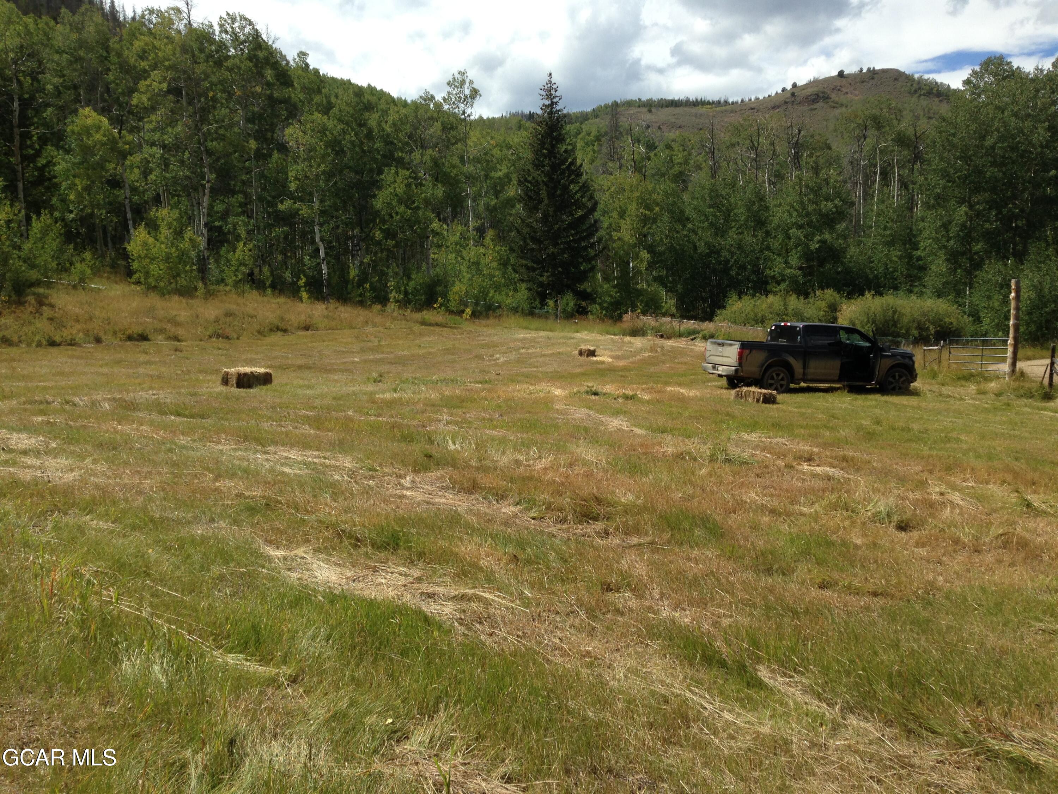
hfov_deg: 55.4
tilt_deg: -7.3
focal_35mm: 33
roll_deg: +2.1
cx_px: 529
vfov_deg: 42.9
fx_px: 1009
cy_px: 397
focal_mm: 4.12
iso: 50
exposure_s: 1/1427
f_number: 2.4
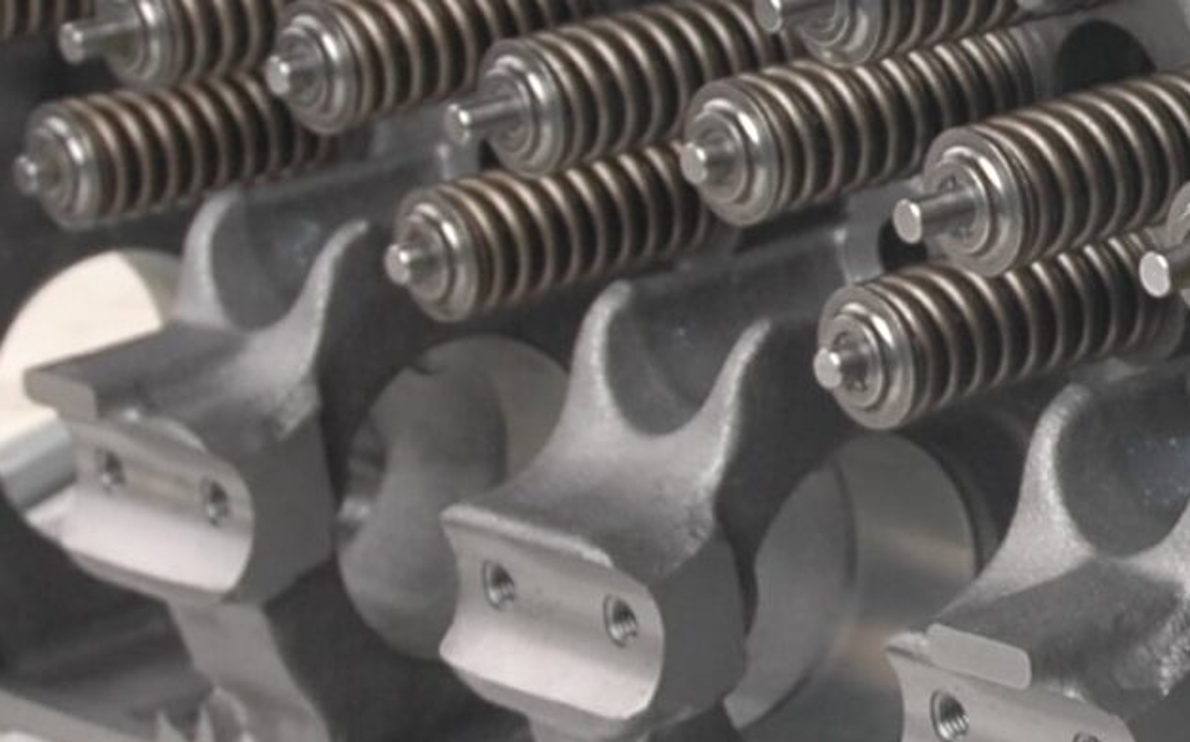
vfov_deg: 6.8
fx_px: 6292
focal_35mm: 194
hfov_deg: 10.4
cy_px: 234
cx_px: 1824
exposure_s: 1/125
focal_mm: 31
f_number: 5.6
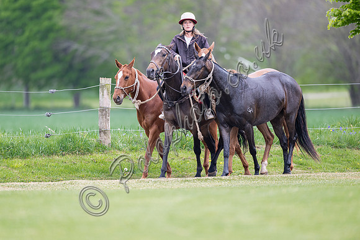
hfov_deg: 4.1
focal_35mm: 500
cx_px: 180
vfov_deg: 2.8
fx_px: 5001
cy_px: 120
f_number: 4
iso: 400
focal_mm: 500
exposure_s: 1/400
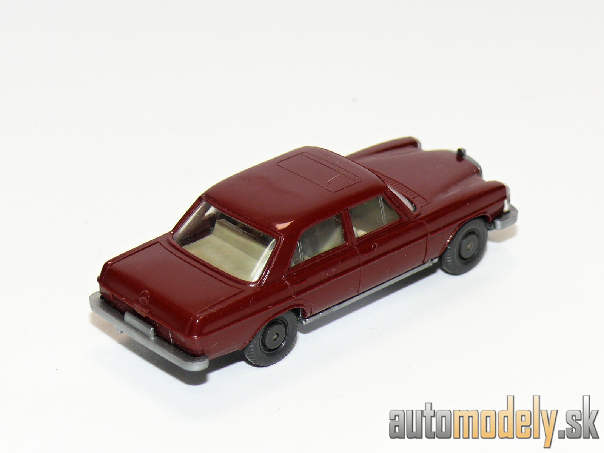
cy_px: 226
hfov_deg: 14.6
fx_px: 2356
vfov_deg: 11.0
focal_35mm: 135
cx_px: 302
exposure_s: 1/30
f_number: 4
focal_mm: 16.1
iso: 100
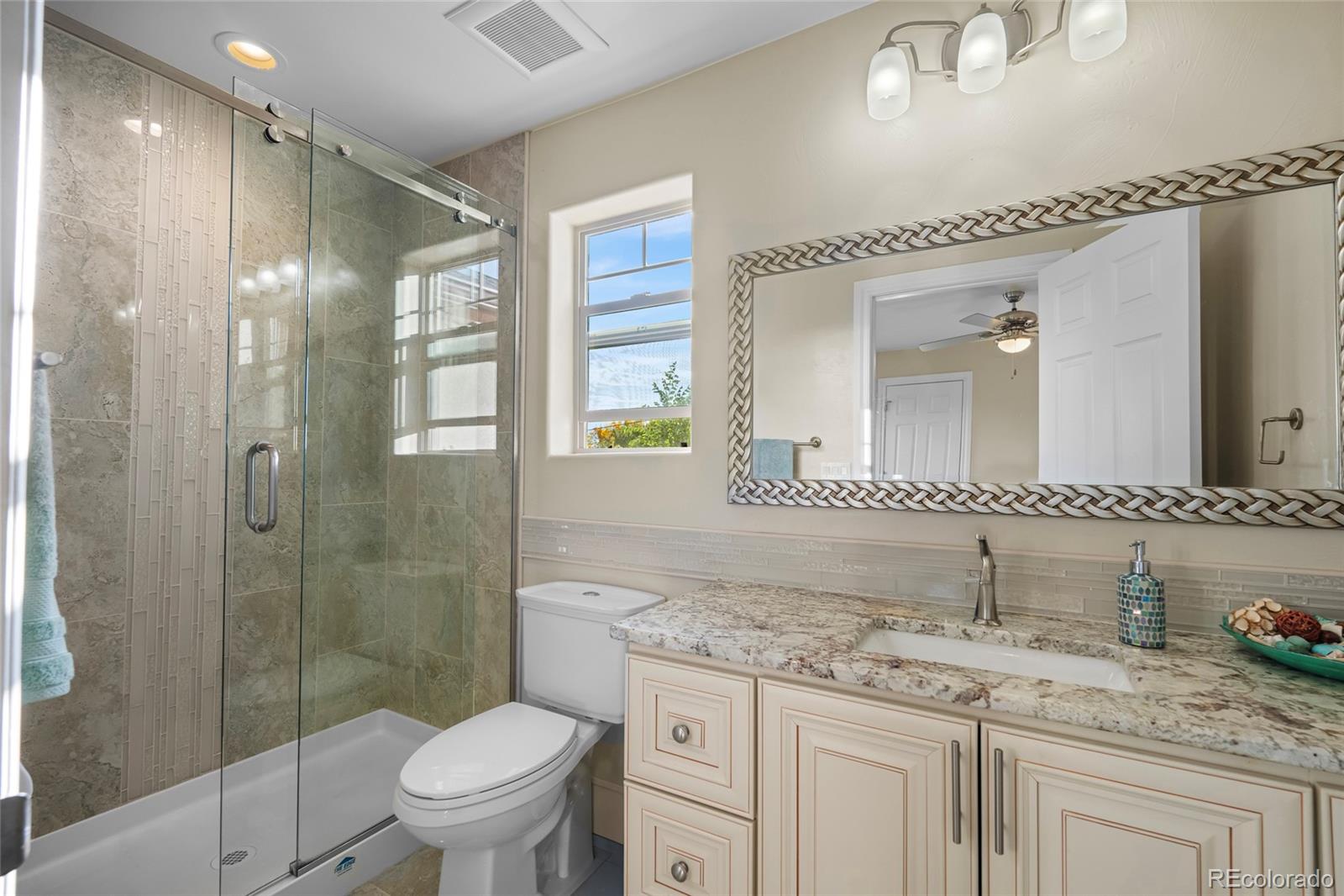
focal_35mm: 16
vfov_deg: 73.7
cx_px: 672
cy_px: 448
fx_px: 597
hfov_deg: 96.7
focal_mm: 16
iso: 200
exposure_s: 1/20
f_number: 7.1
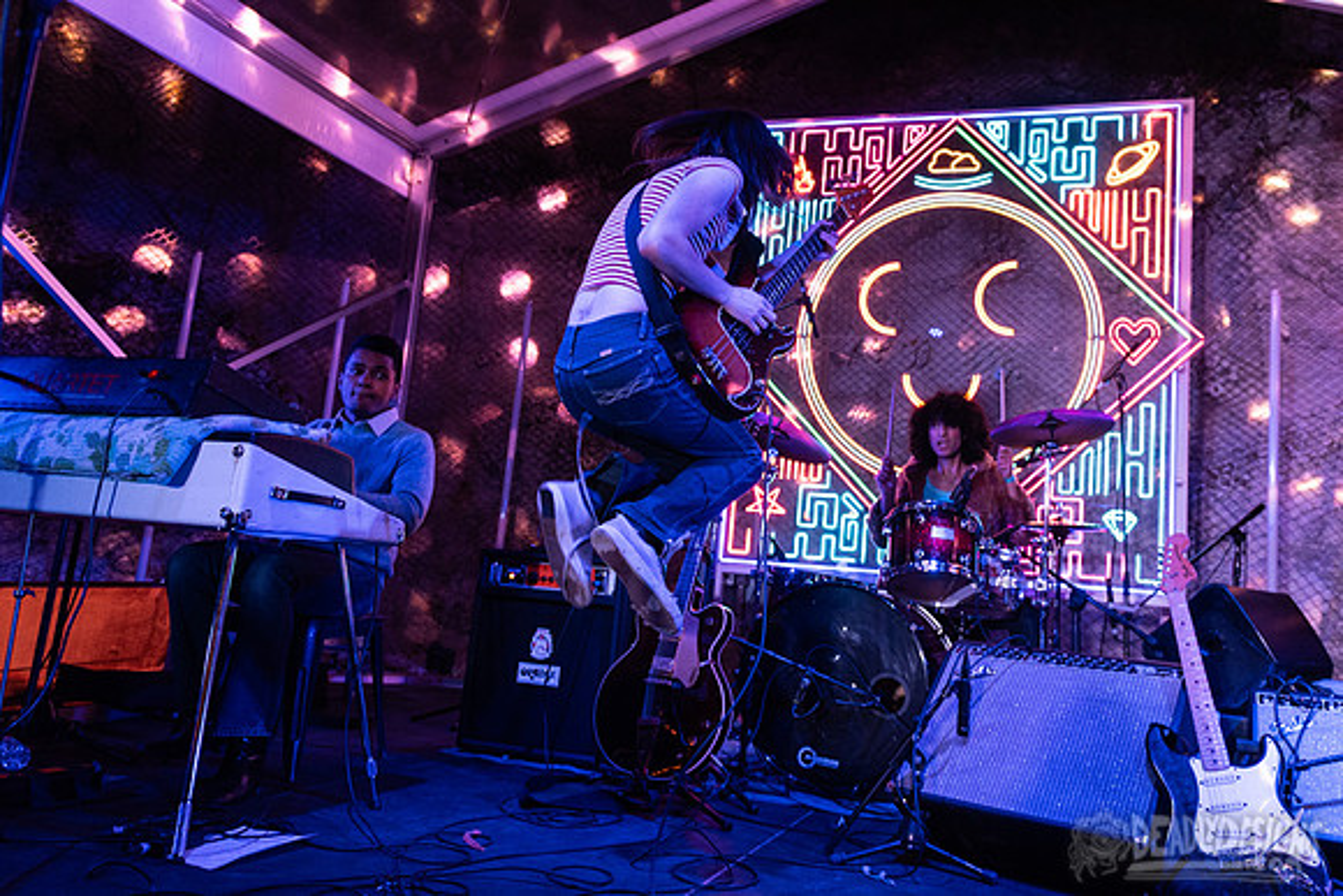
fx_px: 1032
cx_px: 774
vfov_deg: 46.9
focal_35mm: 28
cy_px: 405
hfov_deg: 65.7
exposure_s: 1/250
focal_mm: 24
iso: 2000
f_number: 3.5
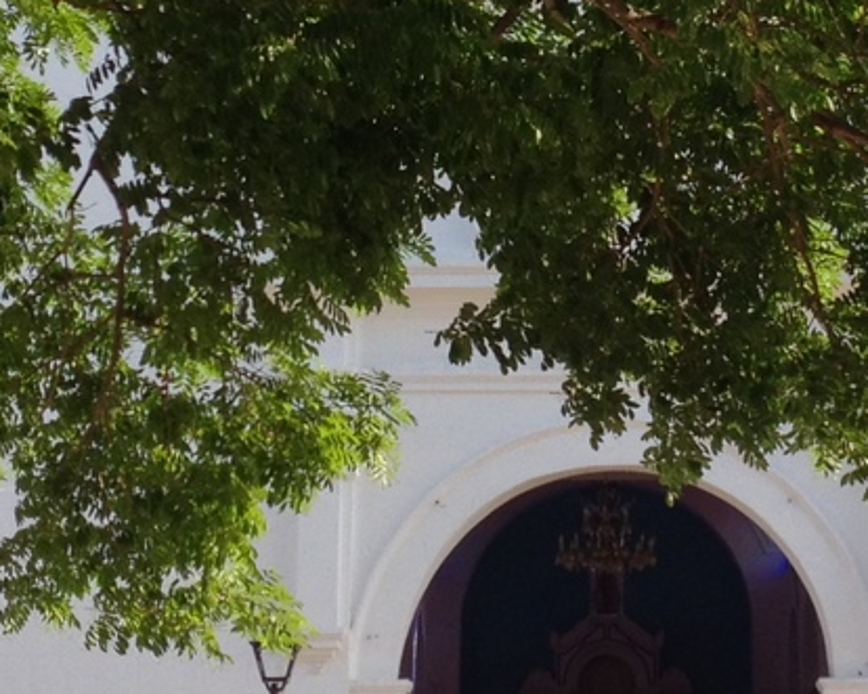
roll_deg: +1.4
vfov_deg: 11.7
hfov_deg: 14.5
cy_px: 161
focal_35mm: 132
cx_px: 717
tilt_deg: +10.2
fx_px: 3390
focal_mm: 4.28
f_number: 2.4
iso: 50
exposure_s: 1/386
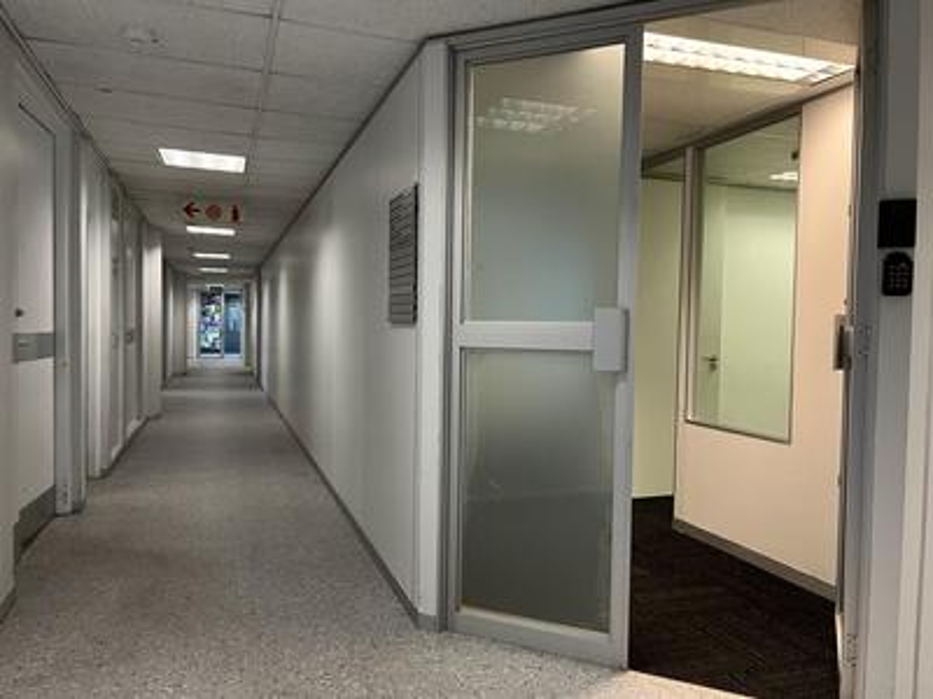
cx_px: 466
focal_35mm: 26
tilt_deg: -2.1
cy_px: 350
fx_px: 701
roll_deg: +0.8
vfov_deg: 53.1
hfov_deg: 67.3
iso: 125
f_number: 1.6
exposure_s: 1/50
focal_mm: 5.1
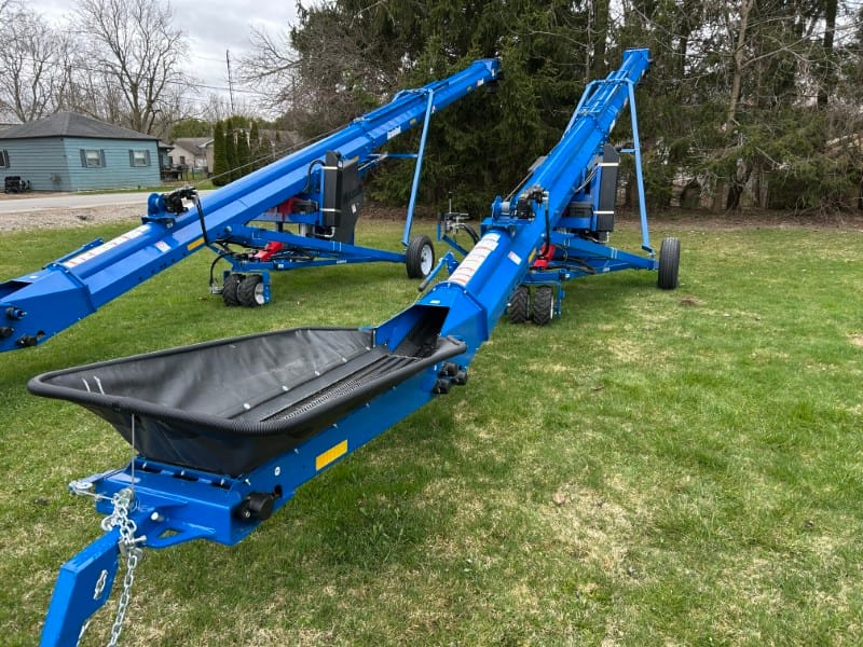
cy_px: 324
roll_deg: +0.3
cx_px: 432
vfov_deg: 53.1
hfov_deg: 67.3
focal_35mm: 26
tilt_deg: -13.6
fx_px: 648
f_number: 1.5
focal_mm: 5.7
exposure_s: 1/168
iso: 40
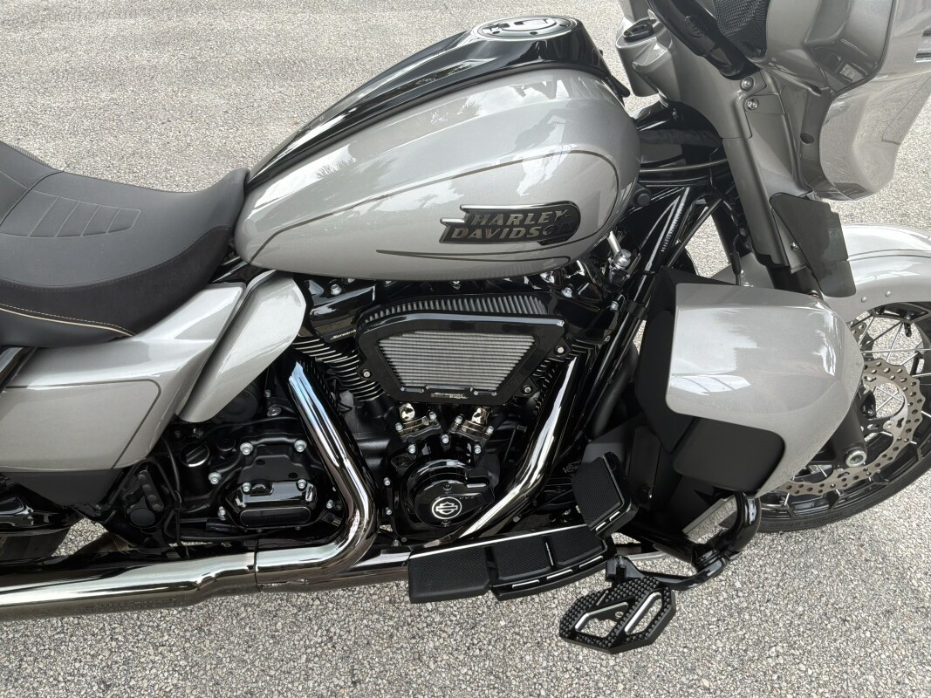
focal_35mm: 28
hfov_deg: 63.4
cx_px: 466
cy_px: 349
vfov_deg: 49.7
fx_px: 753
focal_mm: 3
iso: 20
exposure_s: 1/148
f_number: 1.8
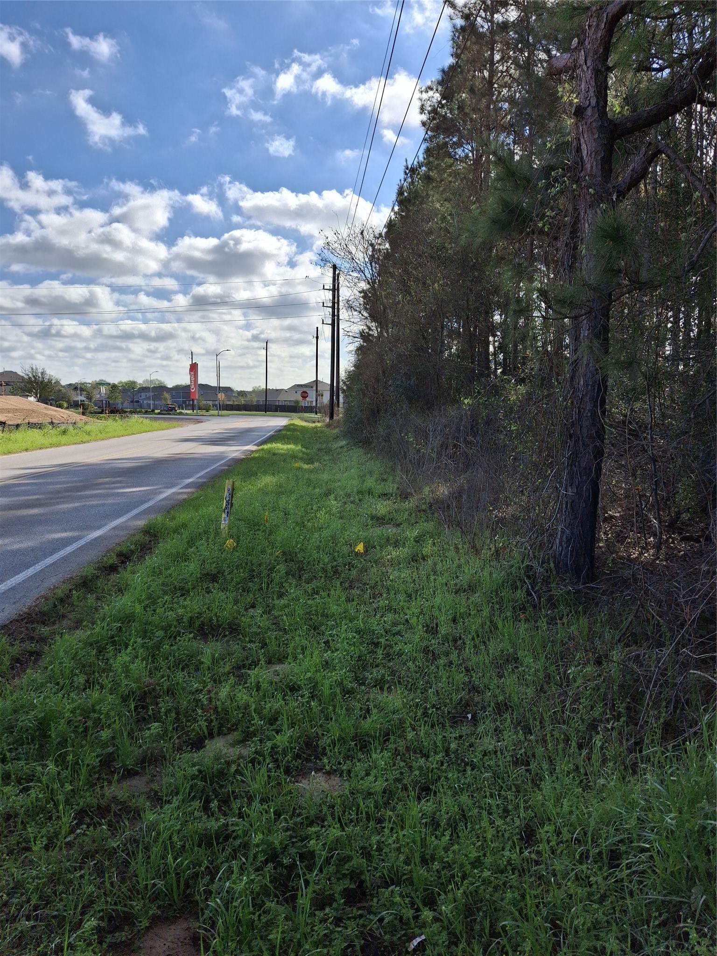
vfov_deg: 69.4
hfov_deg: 54.9
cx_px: 358
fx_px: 690
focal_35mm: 25
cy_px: 478
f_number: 1.8
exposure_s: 1/2045
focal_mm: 4.69
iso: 25
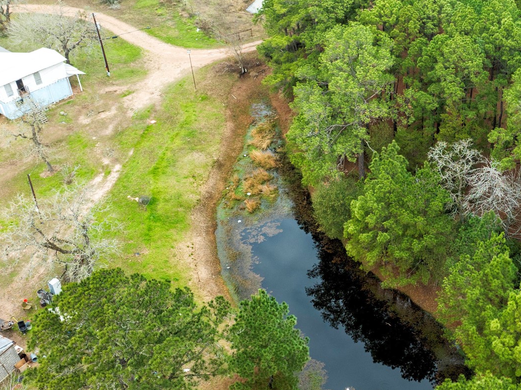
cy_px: 221
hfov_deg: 39.2
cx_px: 402
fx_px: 707
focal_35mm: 47
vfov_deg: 30.8
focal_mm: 12.29
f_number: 2.8
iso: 100
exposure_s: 1/200
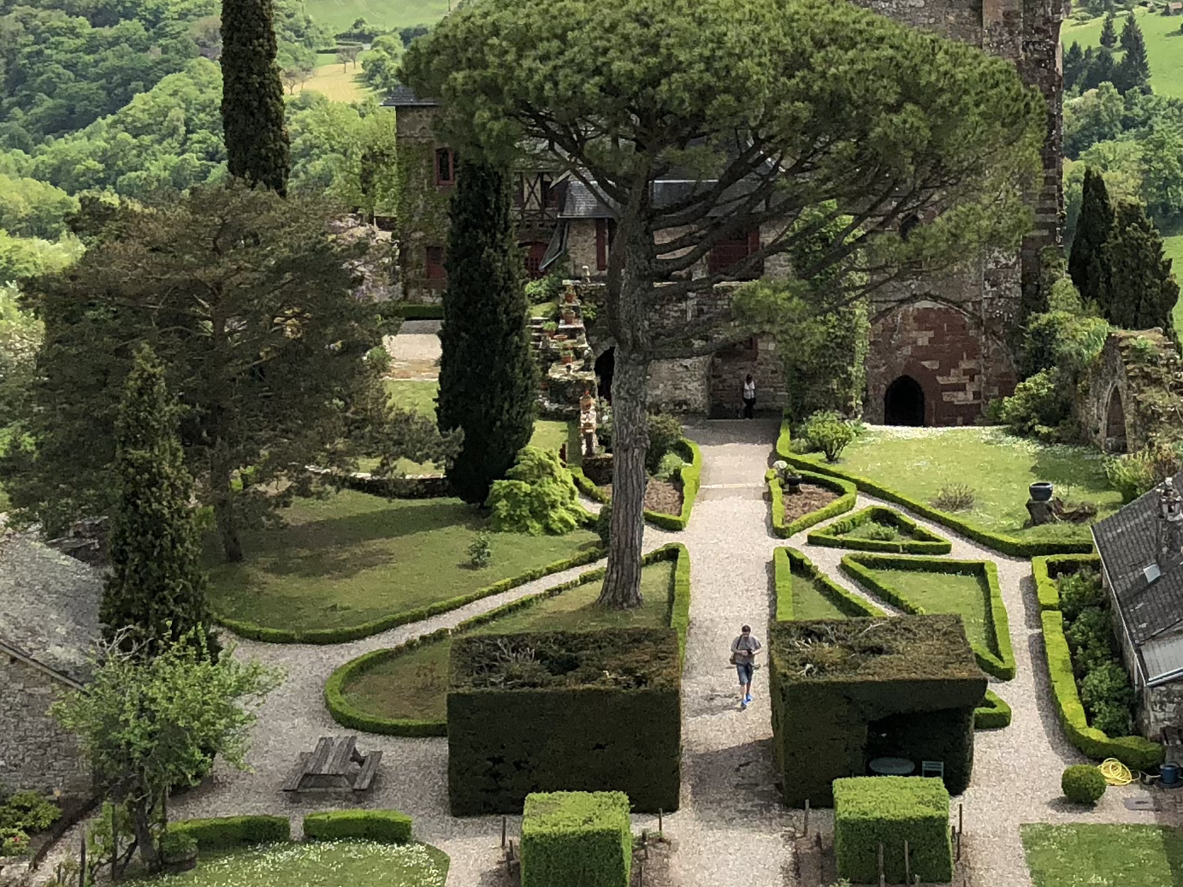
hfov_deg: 23.8
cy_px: 239
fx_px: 2768
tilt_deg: -9.7
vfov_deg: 18.1
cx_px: 919
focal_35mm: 81
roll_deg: +0.9
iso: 20
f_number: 1.8
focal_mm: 4
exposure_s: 1/2088
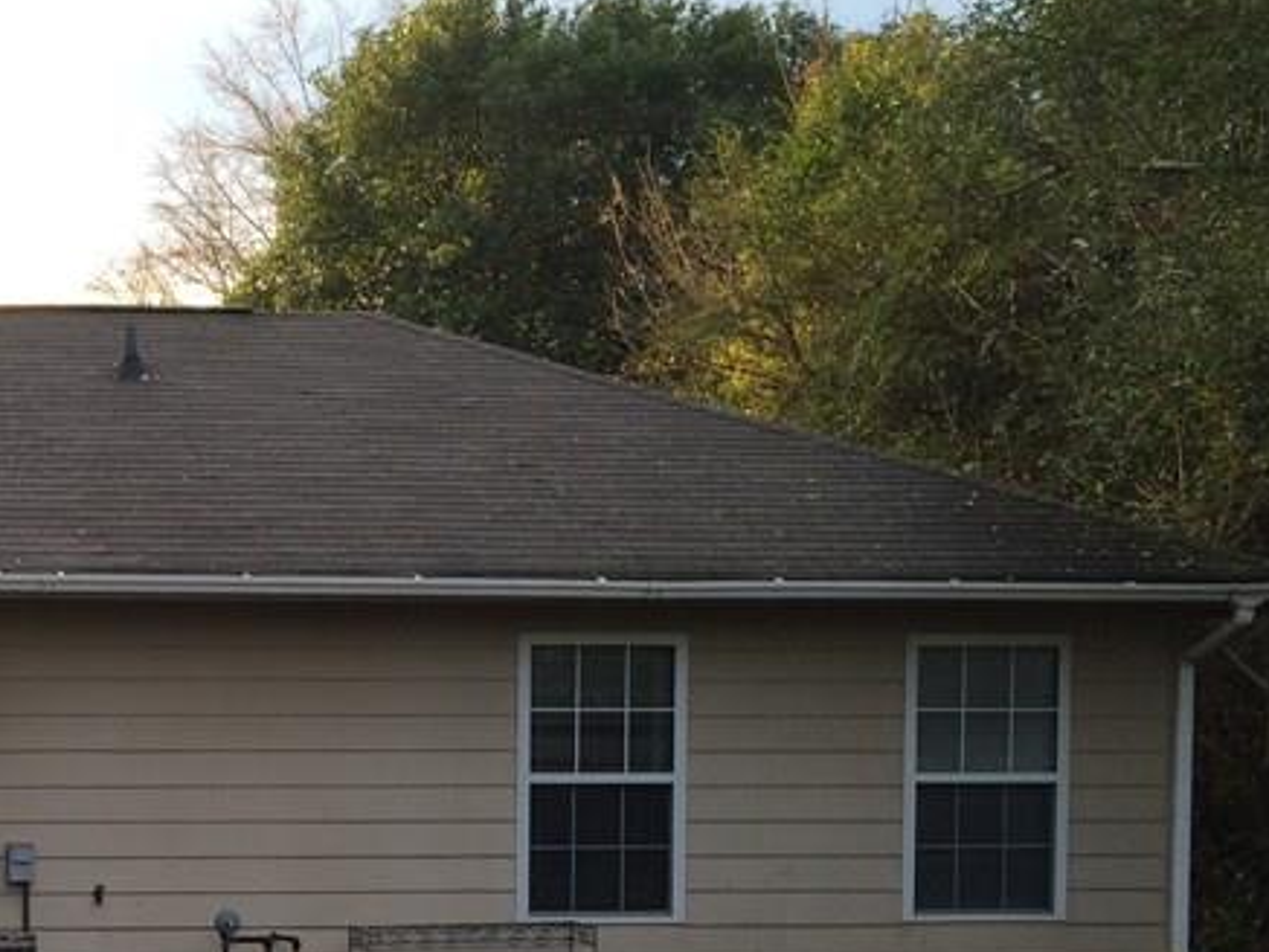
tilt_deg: -2.6
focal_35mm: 68
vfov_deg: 21.1
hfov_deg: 26.1
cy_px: 897
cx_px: -166
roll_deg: +1.7
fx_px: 2494
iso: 32
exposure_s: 1/120
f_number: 2.2
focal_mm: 4.15
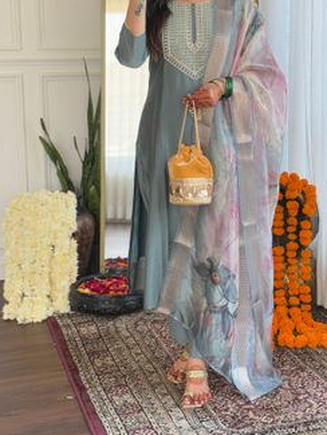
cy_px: 167
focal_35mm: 63
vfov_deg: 30.6
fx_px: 793
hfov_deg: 23.2
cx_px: 208
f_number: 1.78
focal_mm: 6.76
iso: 160
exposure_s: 1/104
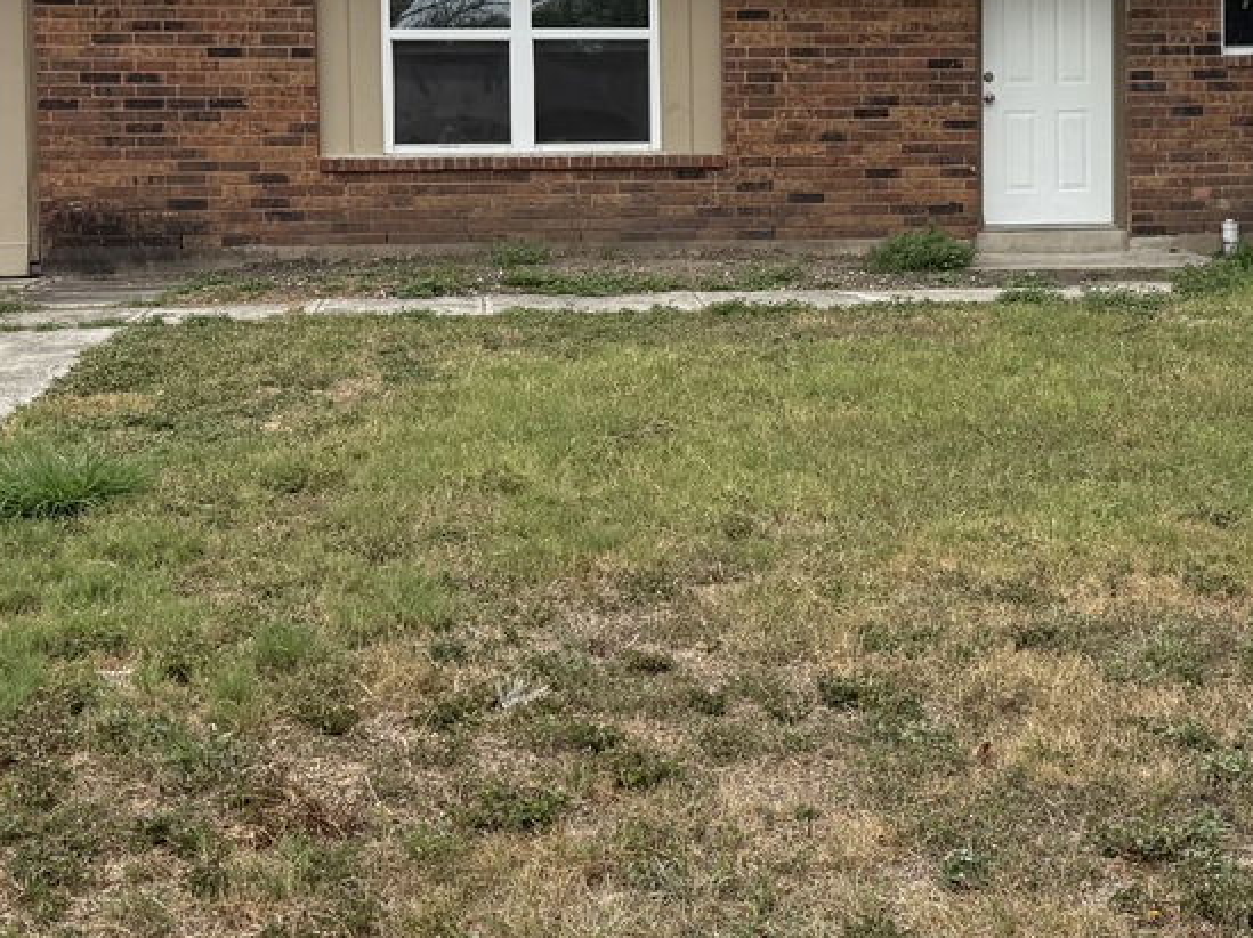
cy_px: 203
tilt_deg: -1.4
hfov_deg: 30.6
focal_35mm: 63
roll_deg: +0.5
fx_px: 2279
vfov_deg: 23.0
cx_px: 785
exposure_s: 1/2703
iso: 80
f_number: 1.78
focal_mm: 6.76
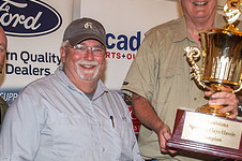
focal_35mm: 72
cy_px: 113
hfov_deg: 28.0
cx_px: 150
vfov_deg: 18.8
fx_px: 483
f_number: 3.2
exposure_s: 1/125
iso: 160
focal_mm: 28
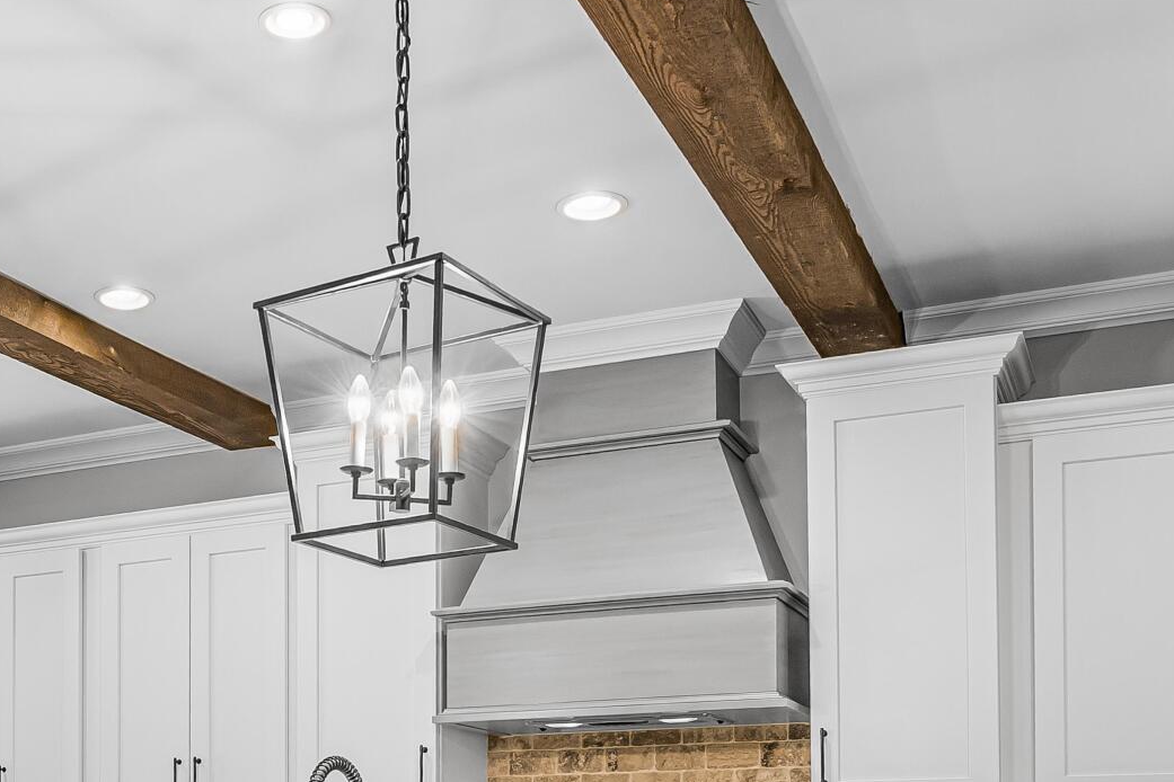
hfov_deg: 38.8
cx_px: 238
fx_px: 1598
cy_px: 948
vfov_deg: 24.8
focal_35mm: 49
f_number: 8
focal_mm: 17
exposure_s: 1/6
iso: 1000
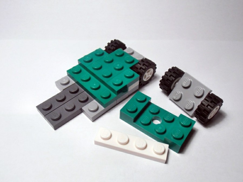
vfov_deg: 38.7
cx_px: 122
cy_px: 91
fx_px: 260
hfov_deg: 50.1
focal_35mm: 37
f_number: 3.9
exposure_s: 1/60
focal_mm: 6.61
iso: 80
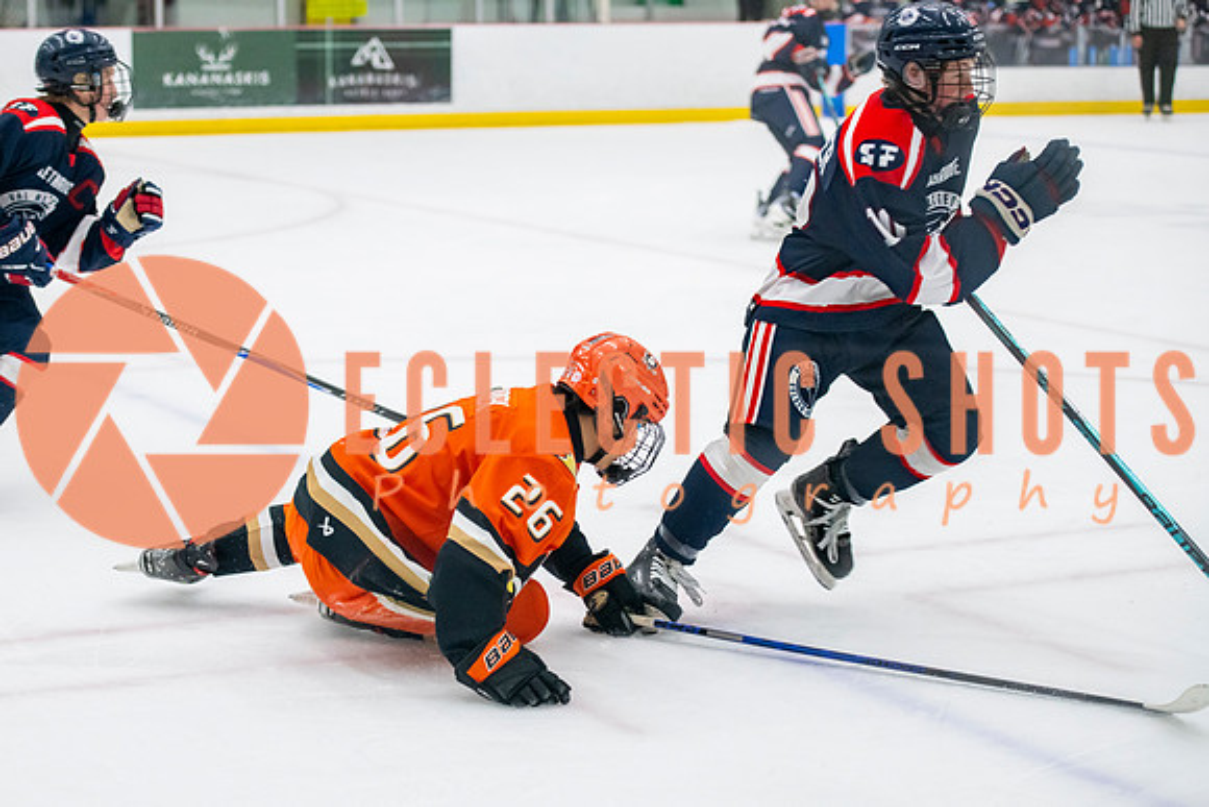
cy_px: 477
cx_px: 492
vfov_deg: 16.4
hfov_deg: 24.3
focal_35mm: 83
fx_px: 2803
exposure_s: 1/640
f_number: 3.2
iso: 2500
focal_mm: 70
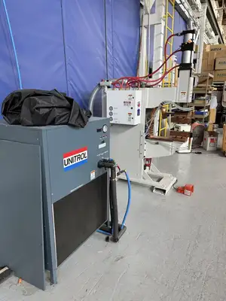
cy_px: 150
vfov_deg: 71.6
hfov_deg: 56.8
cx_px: 113
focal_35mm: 24
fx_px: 209
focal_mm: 6.8
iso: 200
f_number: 1.8
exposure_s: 1/91
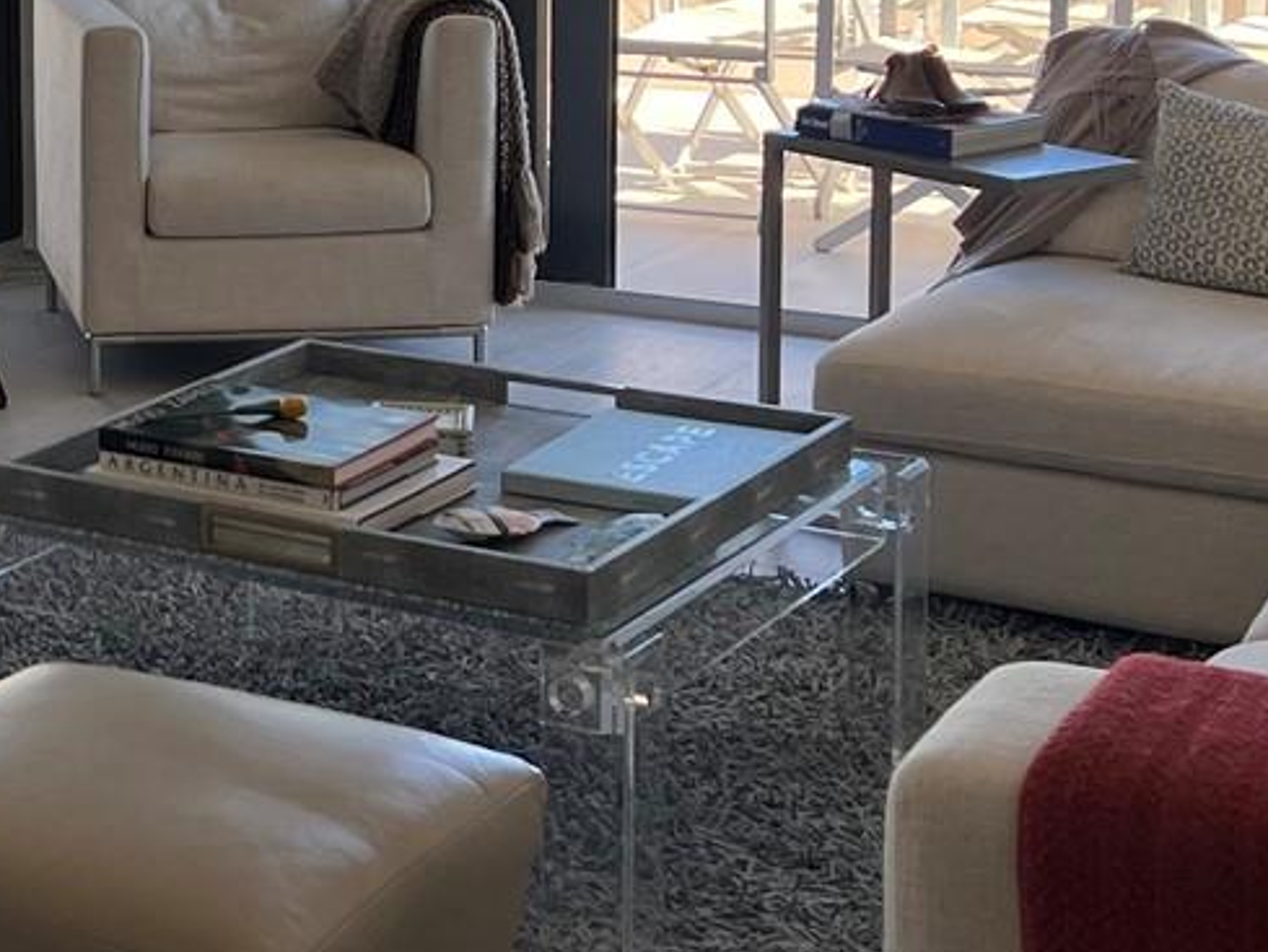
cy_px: 36
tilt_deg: -8.2
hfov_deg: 21.7
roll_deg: +1.3
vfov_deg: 17.0
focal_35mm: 85
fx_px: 3114
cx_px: -156
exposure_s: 1/575
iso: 50
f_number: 1.5
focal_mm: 5.7
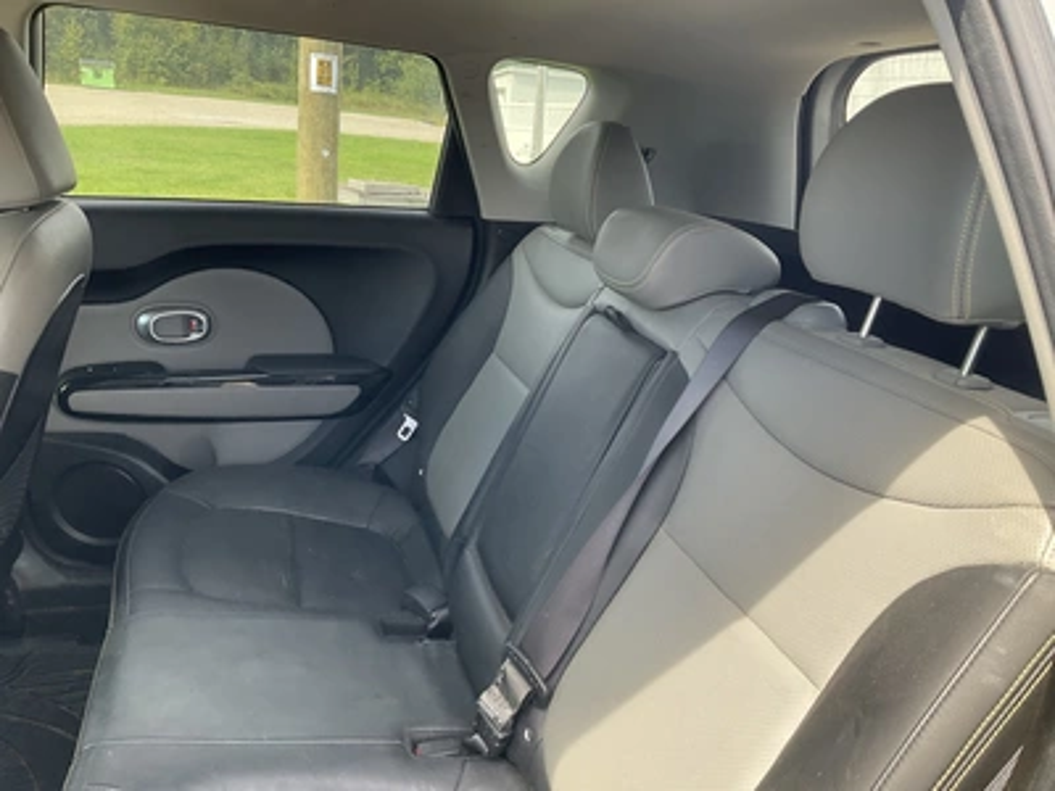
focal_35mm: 29
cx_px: 528
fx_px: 884
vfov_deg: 48.2
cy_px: 396
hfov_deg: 61.7
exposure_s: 1/122
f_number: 1.8
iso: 40
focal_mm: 3
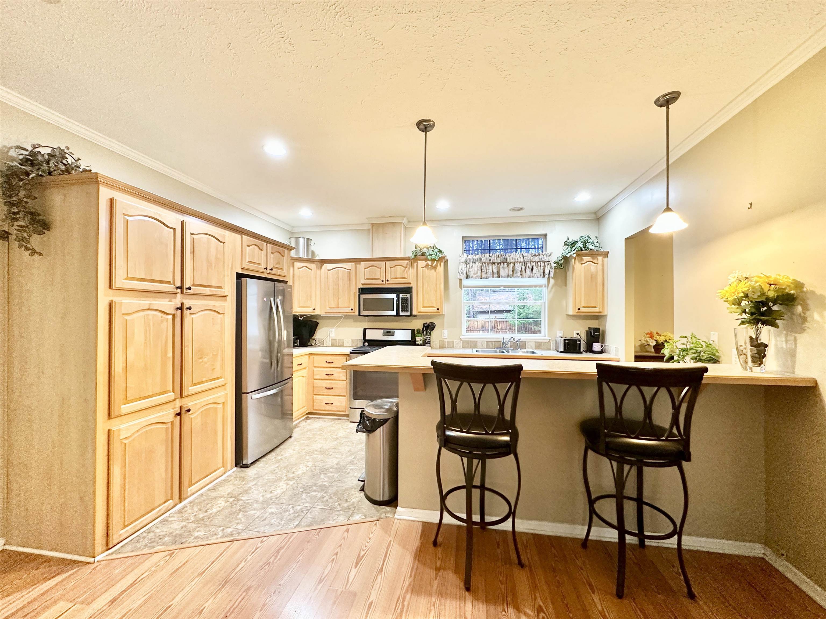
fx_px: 334
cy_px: 310
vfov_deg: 85.7
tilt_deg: +1.2
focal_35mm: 14
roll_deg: -0.2
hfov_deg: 102.1
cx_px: 413
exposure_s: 1/60
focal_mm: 2.22
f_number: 2.2
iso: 320
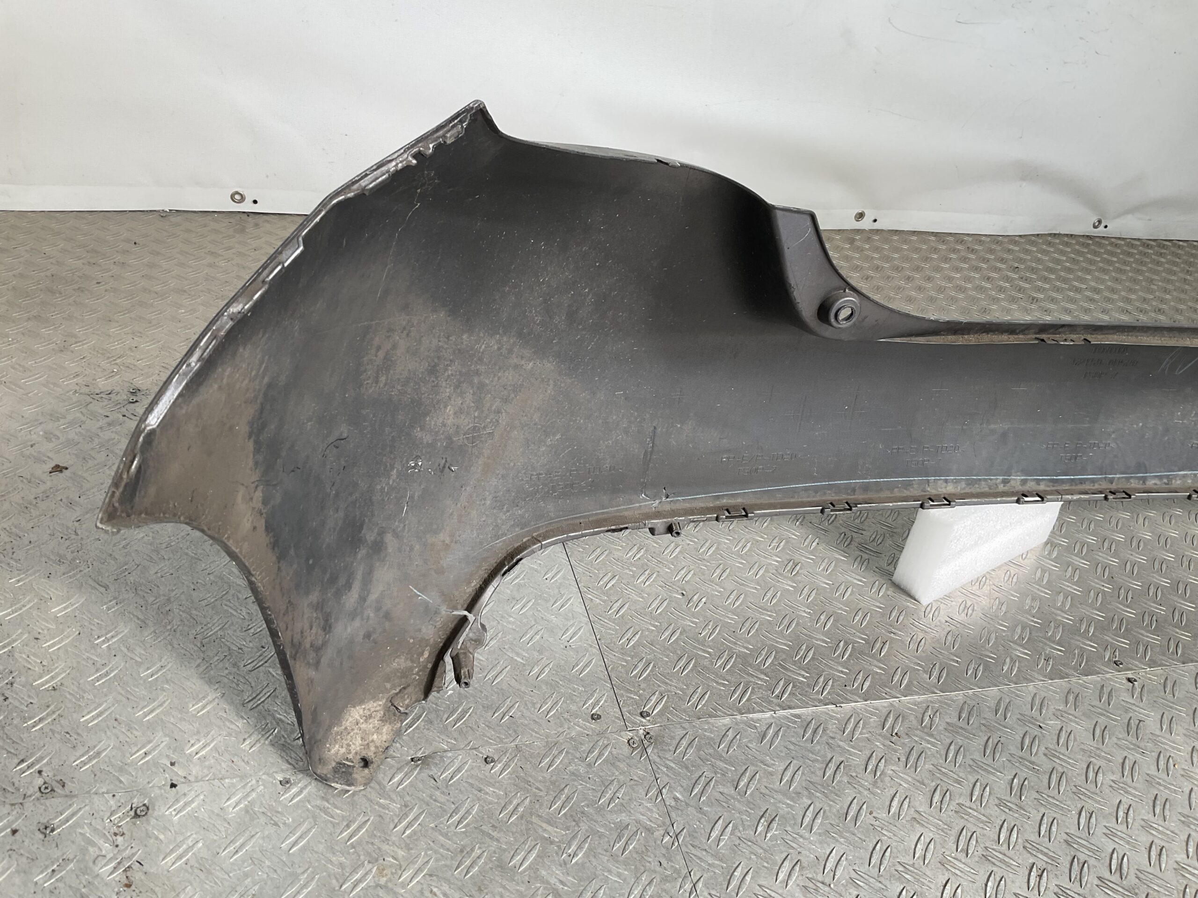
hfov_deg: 61.7
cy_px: 449
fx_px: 1004
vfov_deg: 48.2
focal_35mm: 29
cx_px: 599
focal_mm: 3
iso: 16
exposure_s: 1/211
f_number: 1.8
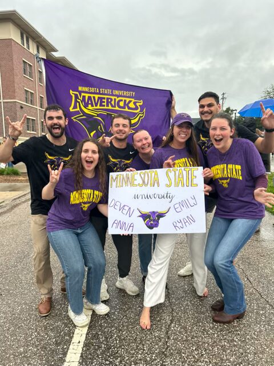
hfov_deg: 53.1
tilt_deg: -7.3
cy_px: 183
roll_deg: +0.5
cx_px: 137
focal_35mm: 26
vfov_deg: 67.3
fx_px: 274
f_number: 1.5
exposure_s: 1/200
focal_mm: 5.7
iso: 40
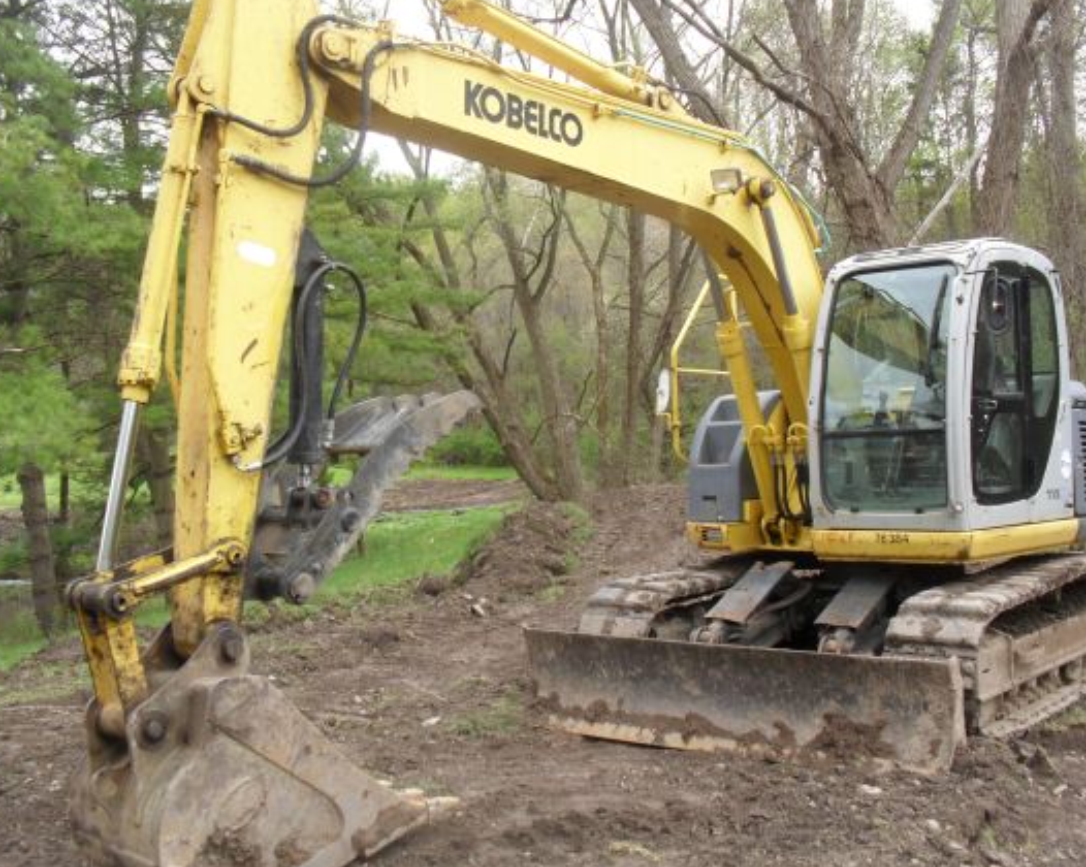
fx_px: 1253
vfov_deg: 38.2
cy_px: 415
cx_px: 557
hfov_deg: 46.9
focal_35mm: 39
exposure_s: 1/90
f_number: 3.2
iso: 100
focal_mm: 6.3
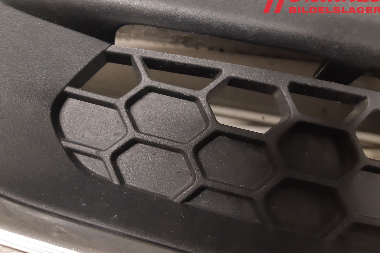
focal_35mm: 28
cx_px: 184
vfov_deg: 46.4
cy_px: 128
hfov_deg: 65.5
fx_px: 296
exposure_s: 1/33
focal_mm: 3.93
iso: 200
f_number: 1.7
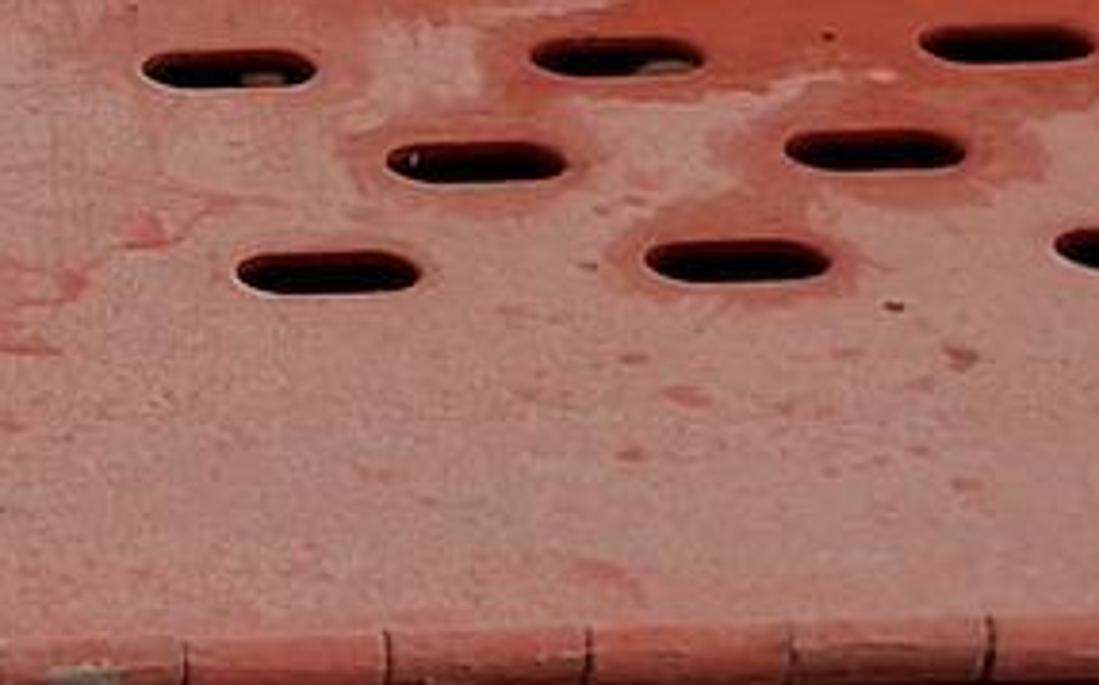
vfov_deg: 6.5
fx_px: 5208
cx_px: -1670
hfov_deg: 10.2
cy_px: 2442
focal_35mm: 174
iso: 250
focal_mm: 5.54
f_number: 1.8
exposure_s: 1/40
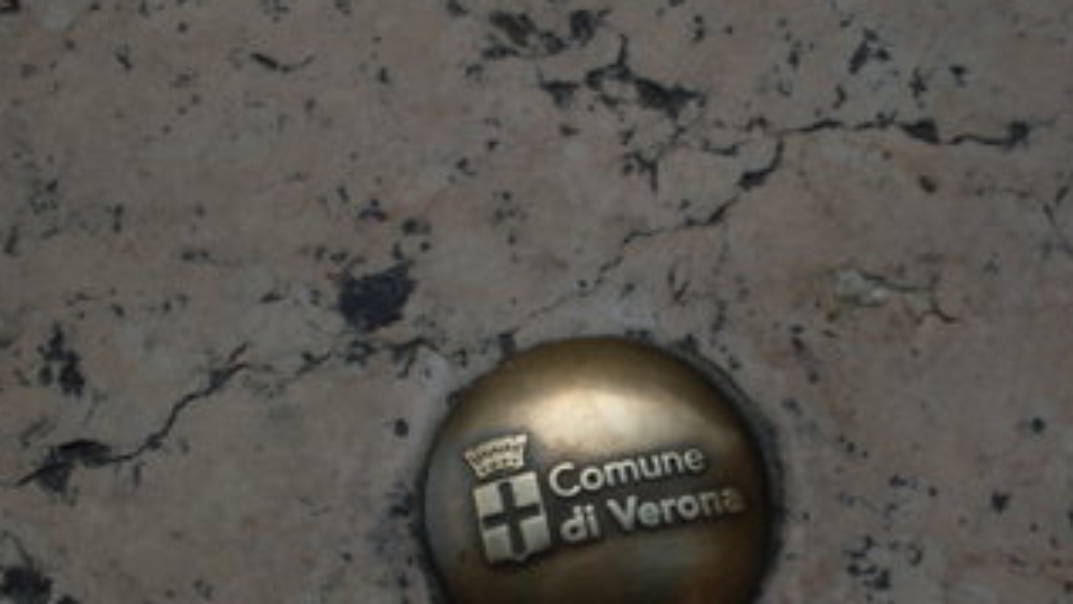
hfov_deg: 39.8
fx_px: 1480
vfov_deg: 22.7
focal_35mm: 52
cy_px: 489
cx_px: 597
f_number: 8.4
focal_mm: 6.3
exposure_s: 1/250
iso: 80
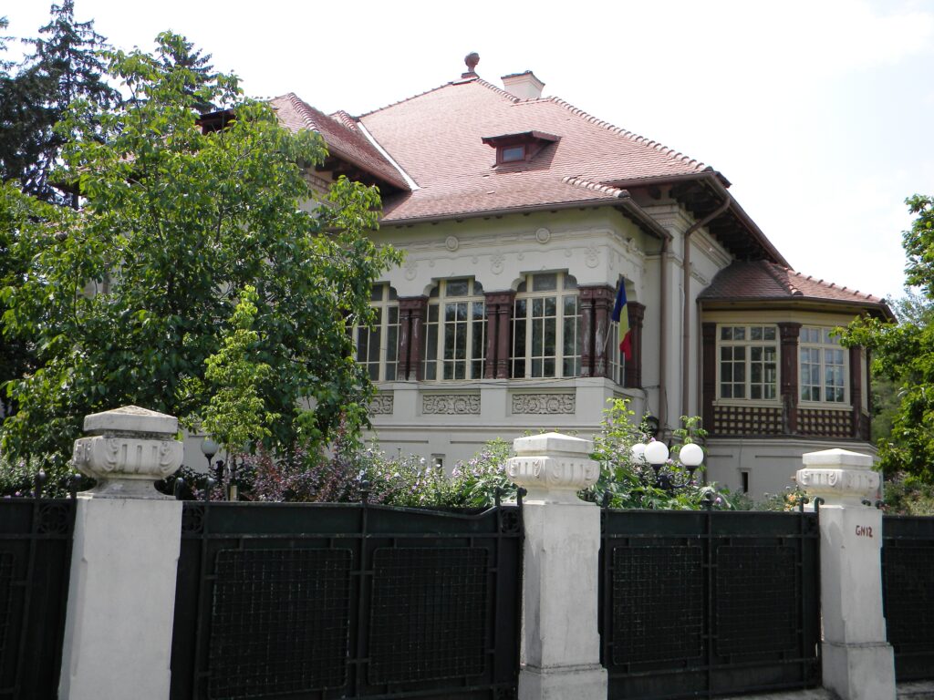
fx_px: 971
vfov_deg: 39.7
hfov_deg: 51.4
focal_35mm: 36
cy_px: 350
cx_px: 467
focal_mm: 6.4
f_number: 3.7
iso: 80
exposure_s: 1/744
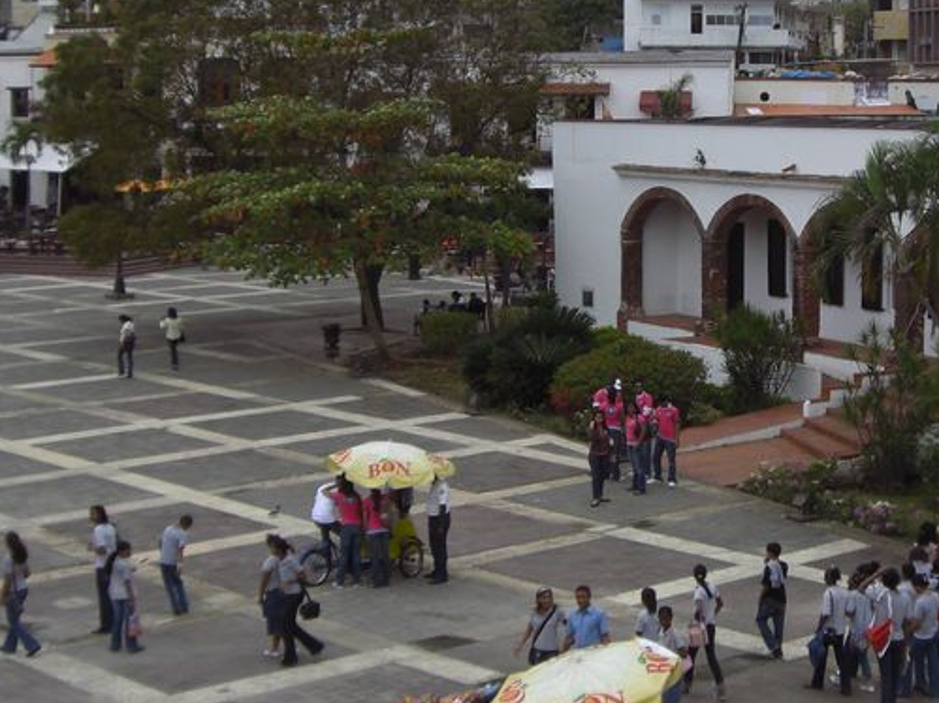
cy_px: 227
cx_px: 781
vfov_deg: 18.8
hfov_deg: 24.5
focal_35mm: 78
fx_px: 2115
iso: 64
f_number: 8
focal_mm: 6.2
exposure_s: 1/200
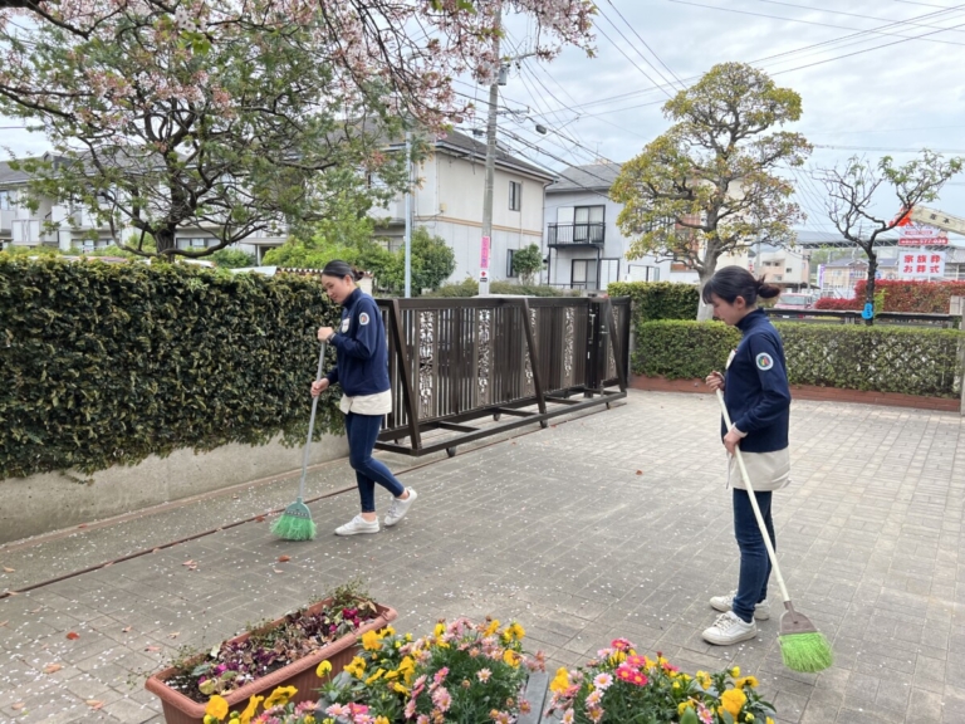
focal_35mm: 26
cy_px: 362
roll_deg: +2.1
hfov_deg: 67.3
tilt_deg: -5.0
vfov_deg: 53.1
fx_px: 725
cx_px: 482
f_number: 1.5
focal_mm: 5.7
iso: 64
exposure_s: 1/152
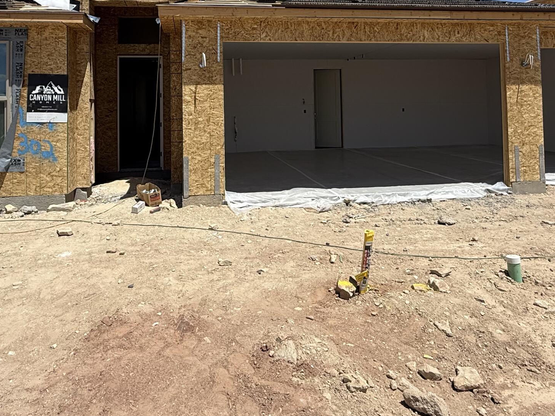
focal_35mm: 29
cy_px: 89
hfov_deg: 61.6
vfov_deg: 46.0
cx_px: 254
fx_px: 465
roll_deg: +2.4
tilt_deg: +4.4
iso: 50
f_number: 2.2
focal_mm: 2.22
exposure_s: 1/2841
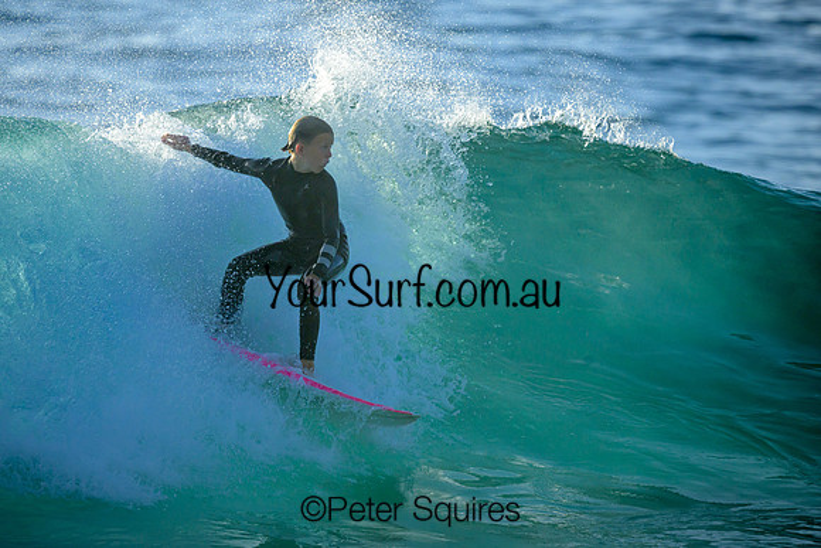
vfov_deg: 1.5
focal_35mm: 943
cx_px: 337
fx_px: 21517
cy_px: 268
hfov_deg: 2.2
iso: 450
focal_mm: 800
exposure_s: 1/2500
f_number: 6.3
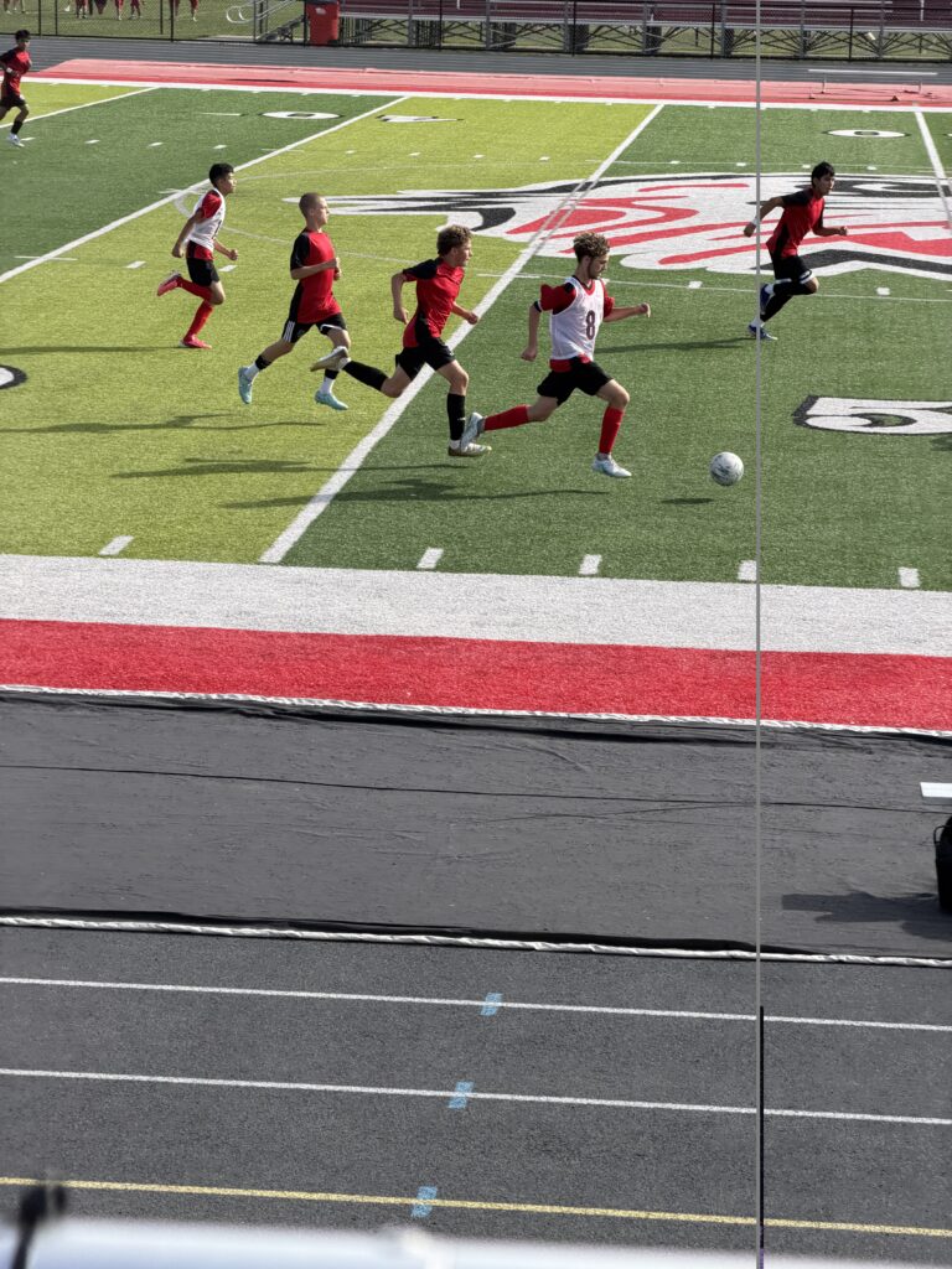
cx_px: 476
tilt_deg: -13.0
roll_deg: -3.7
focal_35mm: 100
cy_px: 634
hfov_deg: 14.8
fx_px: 3667
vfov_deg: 19.6
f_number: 2.8
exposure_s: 1/638
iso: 50
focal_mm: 16.89
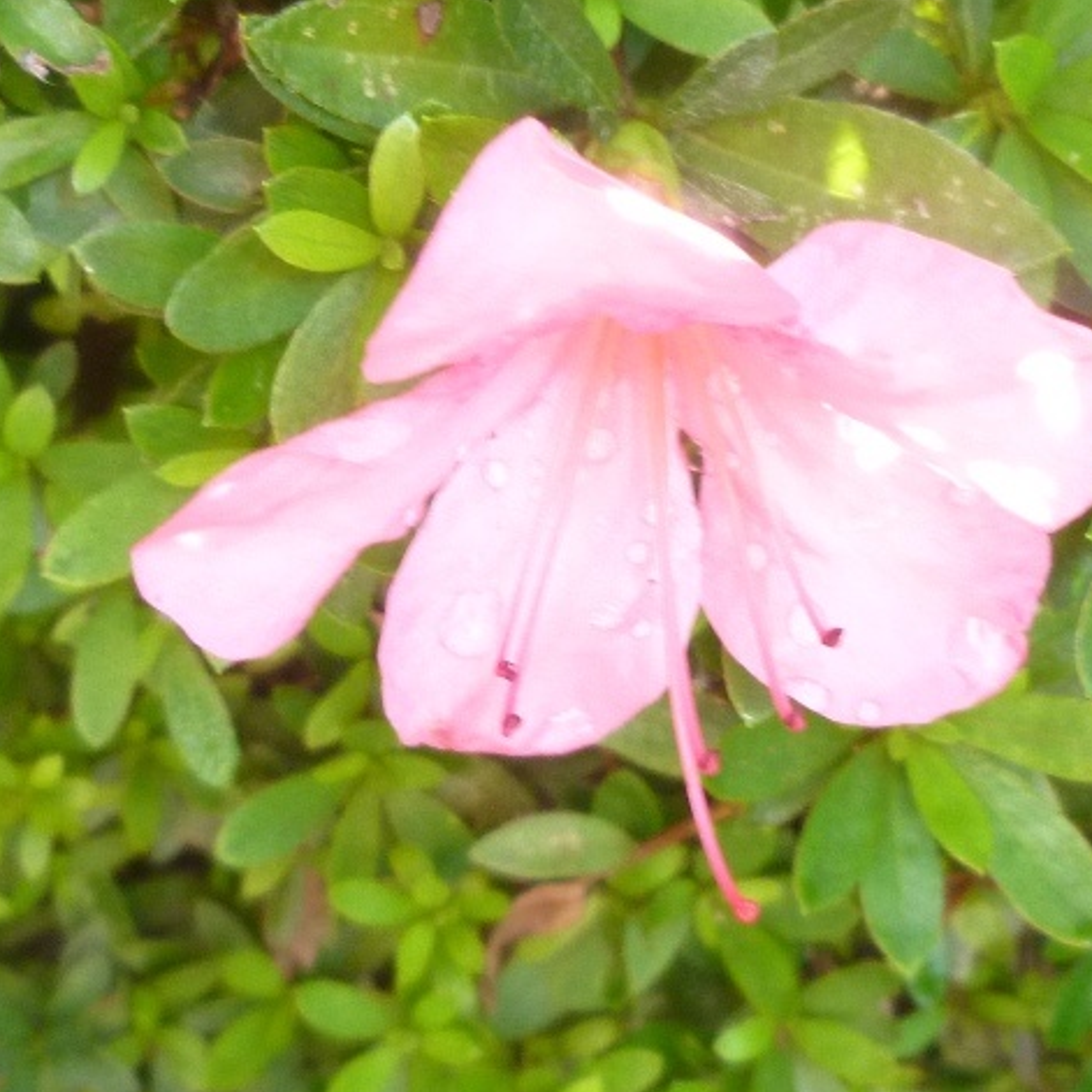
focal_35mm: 30
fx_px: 1071
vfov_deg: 54.0
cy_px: 543
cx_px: 682
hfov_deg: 53.5
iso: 160
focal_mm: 4.5
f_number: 2.8
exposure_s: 1/30
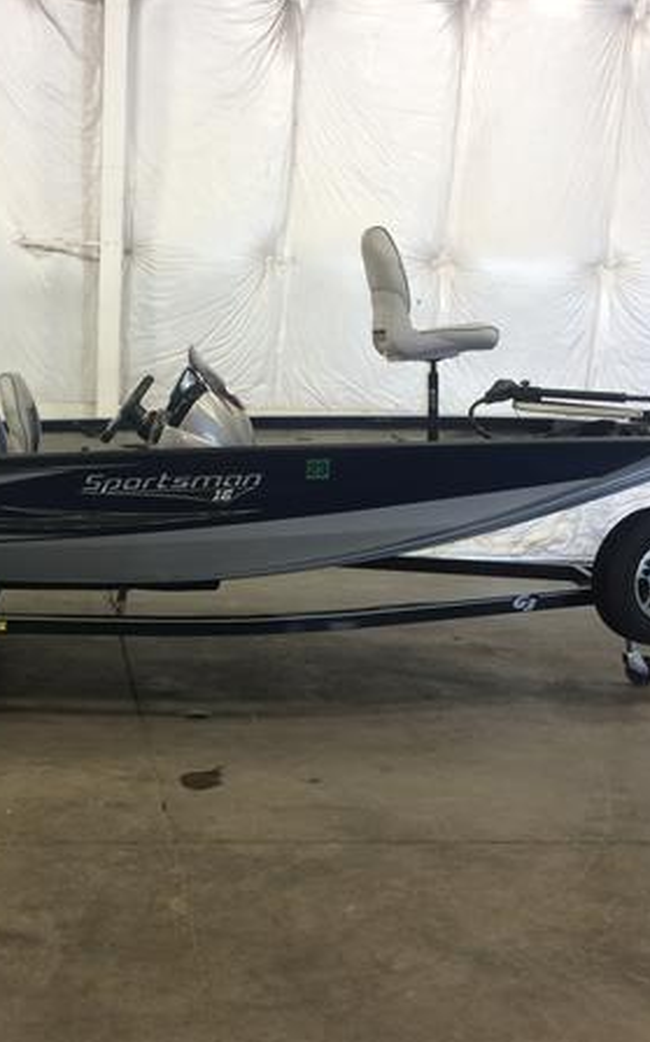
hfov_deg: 28.7
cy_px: 536
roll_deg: -1.6
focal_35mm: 44
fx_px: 1248
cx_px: 156
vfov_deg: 45.3
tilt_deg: -8.9
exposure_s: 1/30
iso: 50
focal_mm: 4.15
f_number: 2.2
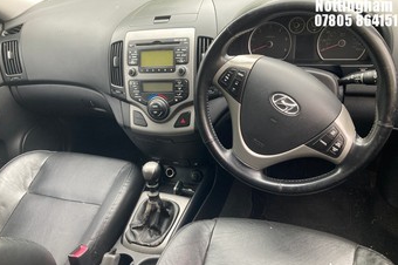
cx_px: 194
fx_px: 331
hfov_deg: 62.0
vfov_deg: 43.4
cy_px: 151
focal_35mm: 30
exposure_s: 1/82
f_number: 1.8
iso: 80
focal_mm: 3.99
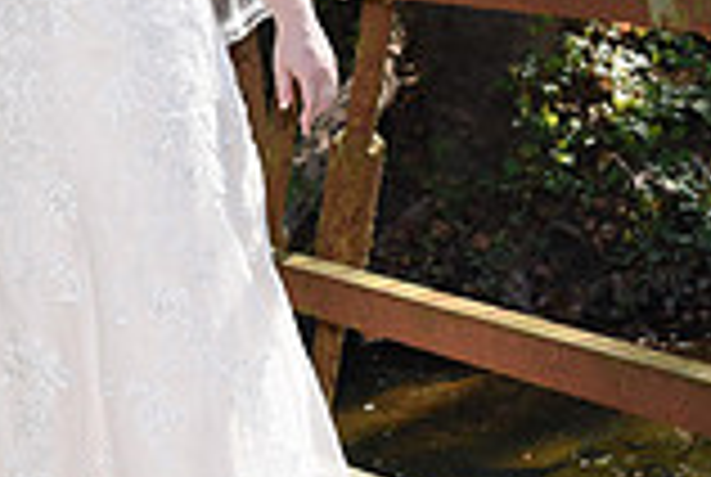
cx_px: 50
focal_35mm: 227
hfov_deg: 9.0
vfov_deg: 6.1
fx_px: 4492
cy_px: 187
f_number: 9
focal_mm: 62
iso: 640
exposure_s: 1/200
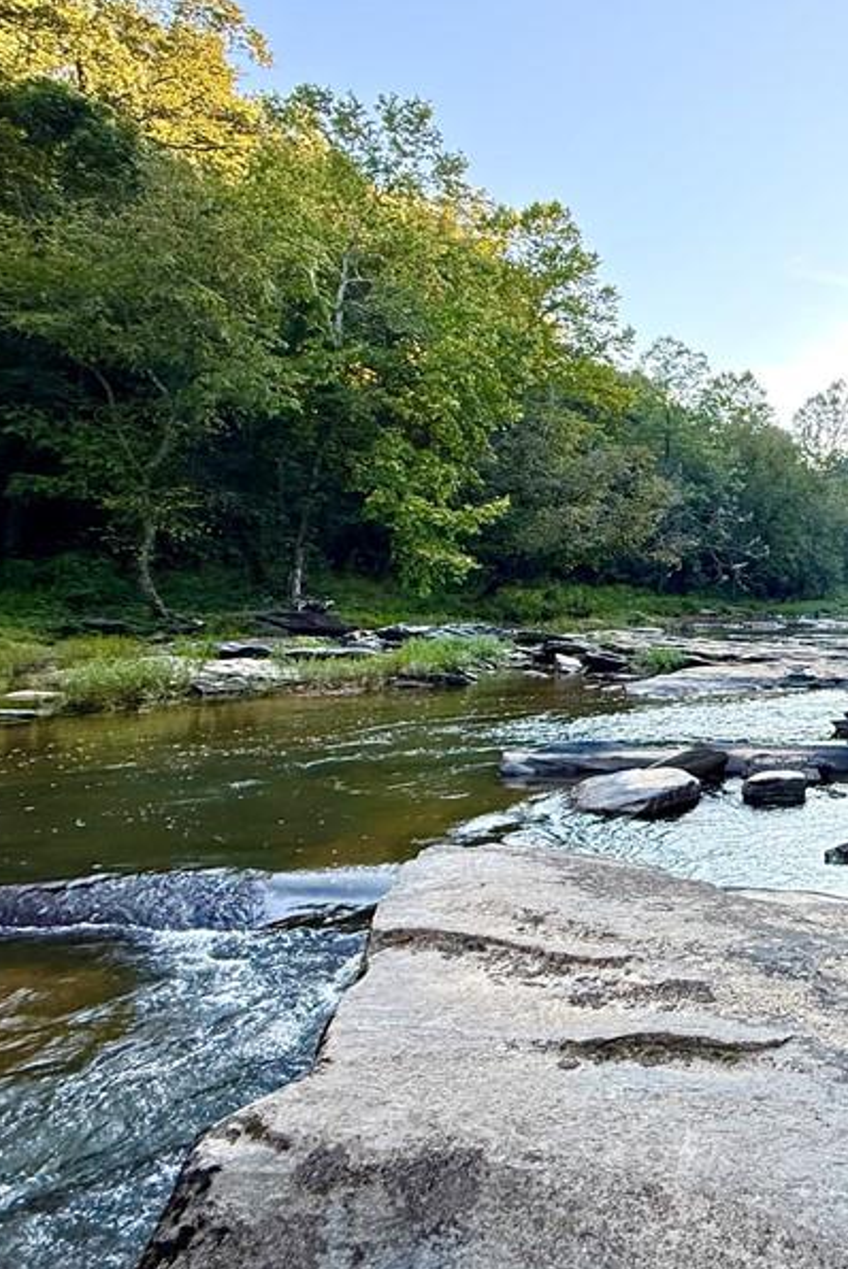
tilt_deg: +3.7
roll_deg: +0.1
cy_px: 560
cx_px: 886
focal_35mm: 25
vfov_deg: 71.2
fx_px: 882
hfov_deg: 42.6
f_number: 2.2
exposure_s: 1/157
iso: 64
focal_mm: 2.22
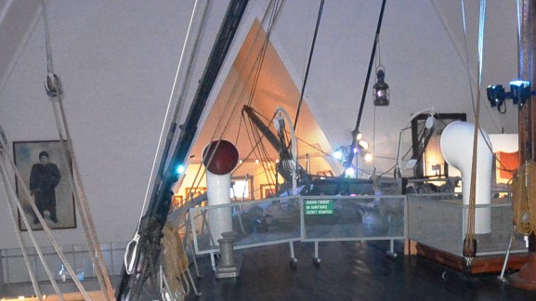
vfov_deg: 21.8
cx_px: 438
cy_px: 250
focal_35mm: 54
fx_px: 767
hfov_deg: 37.0
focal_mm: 11
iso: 3200
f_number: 3.5
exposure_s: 1/40
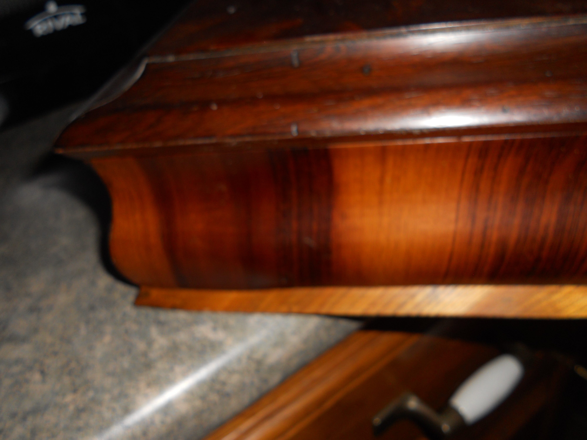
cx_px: 294
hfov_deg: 56.8
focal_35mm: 32
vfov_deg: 44.2
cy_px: 220
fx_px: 543
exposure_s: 1/25
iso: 80
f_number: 8.8
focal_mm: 5.8
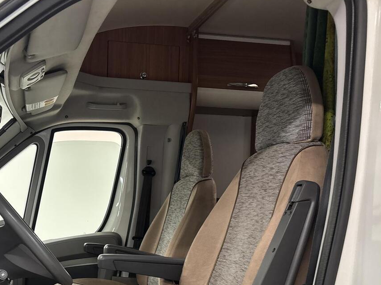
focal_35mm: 44
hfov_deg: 42.0
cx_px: 107
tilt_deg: -4.2
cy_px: 235
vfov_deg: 31.8
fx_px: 484
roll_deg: -3.1
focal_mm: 5.96
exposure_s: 1/50
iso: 160
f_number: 1.6
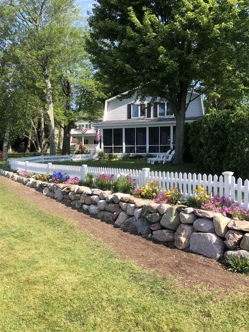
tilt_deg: -0.9
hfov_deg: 49.7
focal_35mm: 28
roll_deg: +0.1
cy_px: 166
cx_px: 124
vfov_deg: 63.4
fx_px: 269
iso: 20
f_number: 1.8
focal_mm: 3.99
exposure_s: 1/810
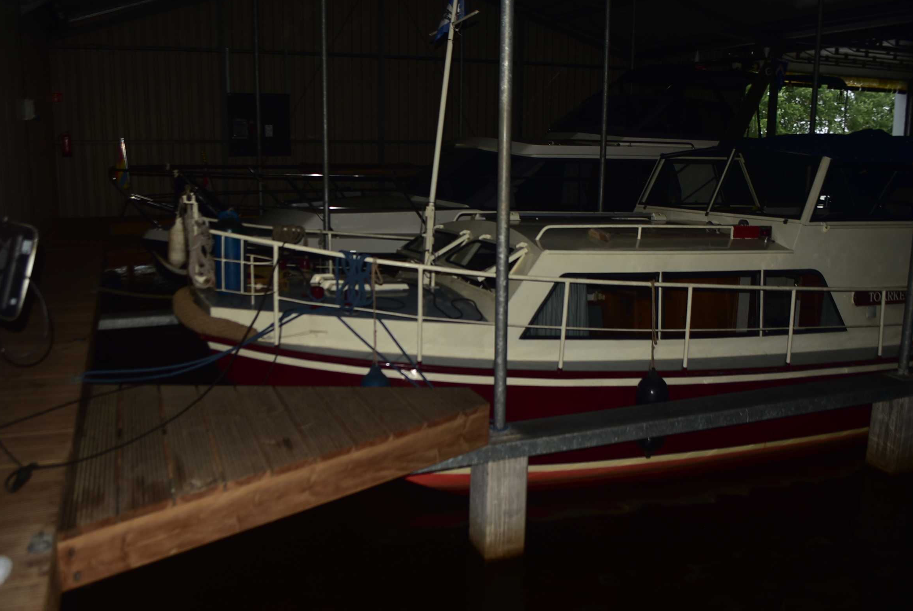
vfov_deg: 45.0
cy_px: 286
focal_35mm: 29
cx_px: 455
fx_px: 736
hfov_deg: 63.6
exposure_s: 1/200
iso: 100
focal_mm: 18
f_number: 3.5
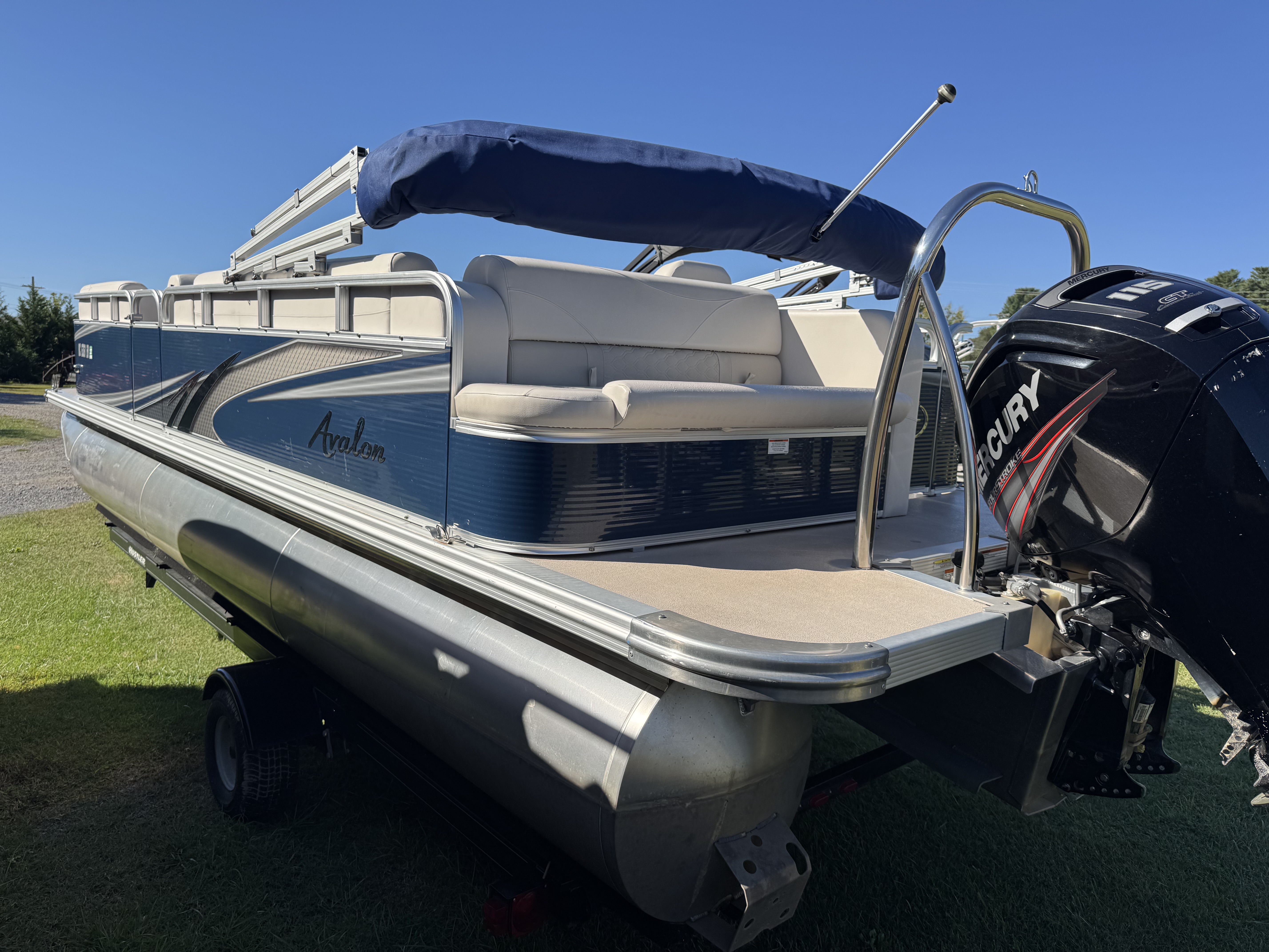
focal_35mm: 24
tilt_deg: -7.0
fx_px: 880
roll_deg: -3.0
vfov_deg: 56.8
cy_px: 476
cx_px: 634
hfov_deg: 71.6
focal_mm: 6.76
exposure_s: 1/4310
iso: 80
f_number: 1.78
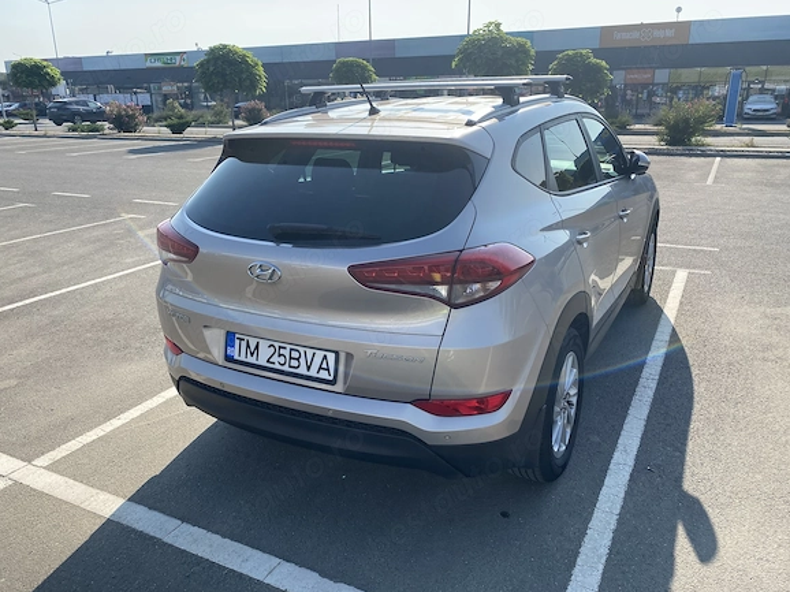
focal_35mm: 27
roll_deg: +0.4
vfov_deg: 51.3
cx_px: 383
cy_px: 301
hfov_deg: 65.3
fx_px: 616
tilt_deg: -17.3
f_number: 1.8
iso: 32
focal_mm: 4.25
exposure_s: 1/1779
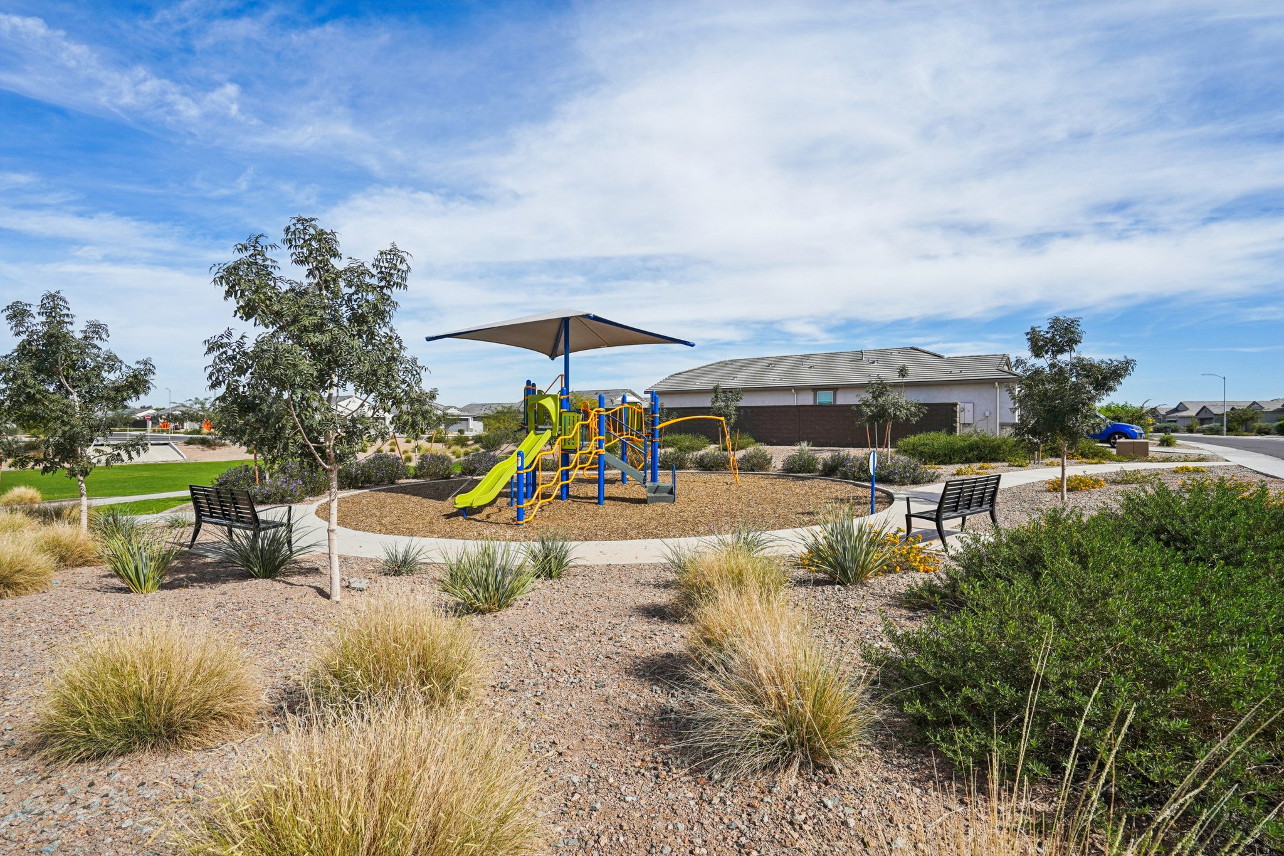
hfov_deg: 96.7
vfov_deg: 73.7
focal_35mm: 16
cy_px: 428
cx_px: 642
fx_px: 571
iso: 200
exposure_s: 1/800
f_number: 8
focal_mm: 16
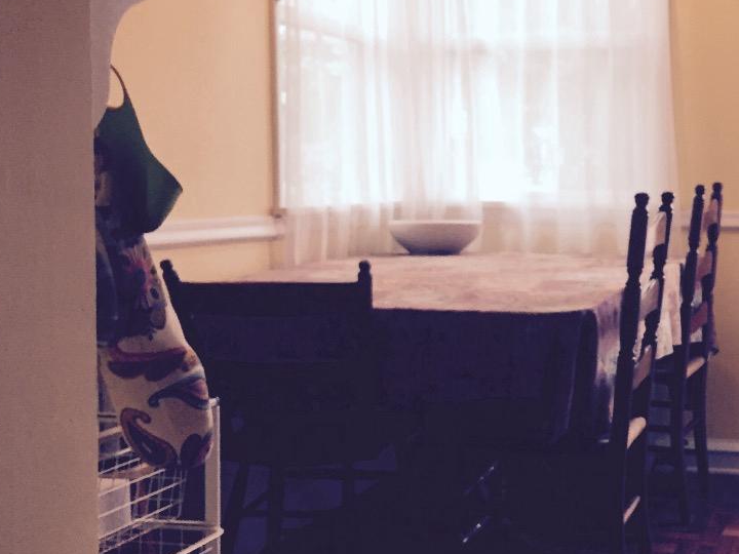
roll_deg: +0.3
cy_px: 259
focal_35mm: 58
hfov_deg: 31.6
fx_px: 1238
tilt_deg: -6.5
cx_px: 674
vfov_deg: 25.2
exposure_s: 1/30
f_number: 2.2
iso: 50
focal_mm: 4.15
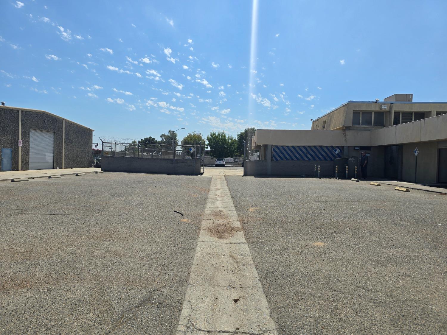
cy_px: 168
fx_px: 297
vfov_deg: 58.9
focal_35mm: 23
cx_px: 224
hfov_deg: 73.9
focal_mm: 6.3
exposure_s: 1/1571
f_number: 1.7
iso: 12
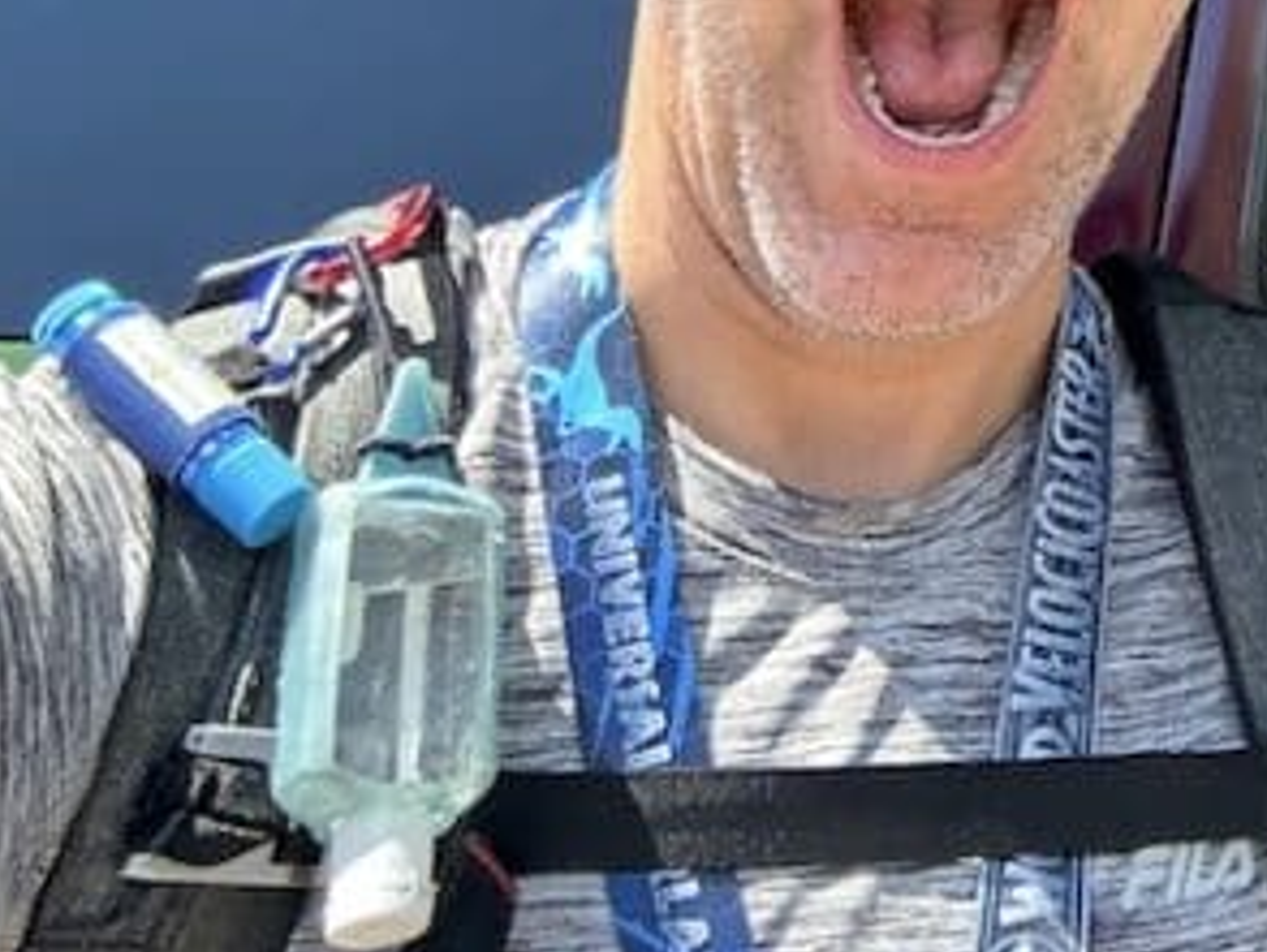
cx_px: 1599
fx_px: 2198
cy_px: -280
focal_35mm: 60
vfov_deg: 22.0
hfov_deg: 27.4
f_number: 1.9
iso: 25
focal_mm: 2.69
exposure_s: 1/192
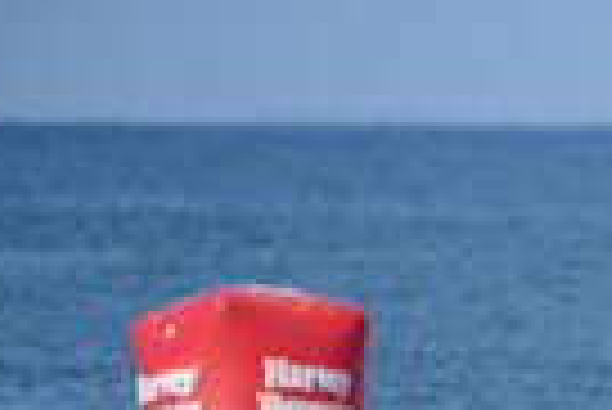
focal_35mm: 2127
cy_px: 786
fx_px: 36197
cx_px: 1238
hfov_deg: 1.0
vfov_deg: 0.6
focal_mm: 500
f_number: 6.3
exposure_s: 1/2500
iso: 250
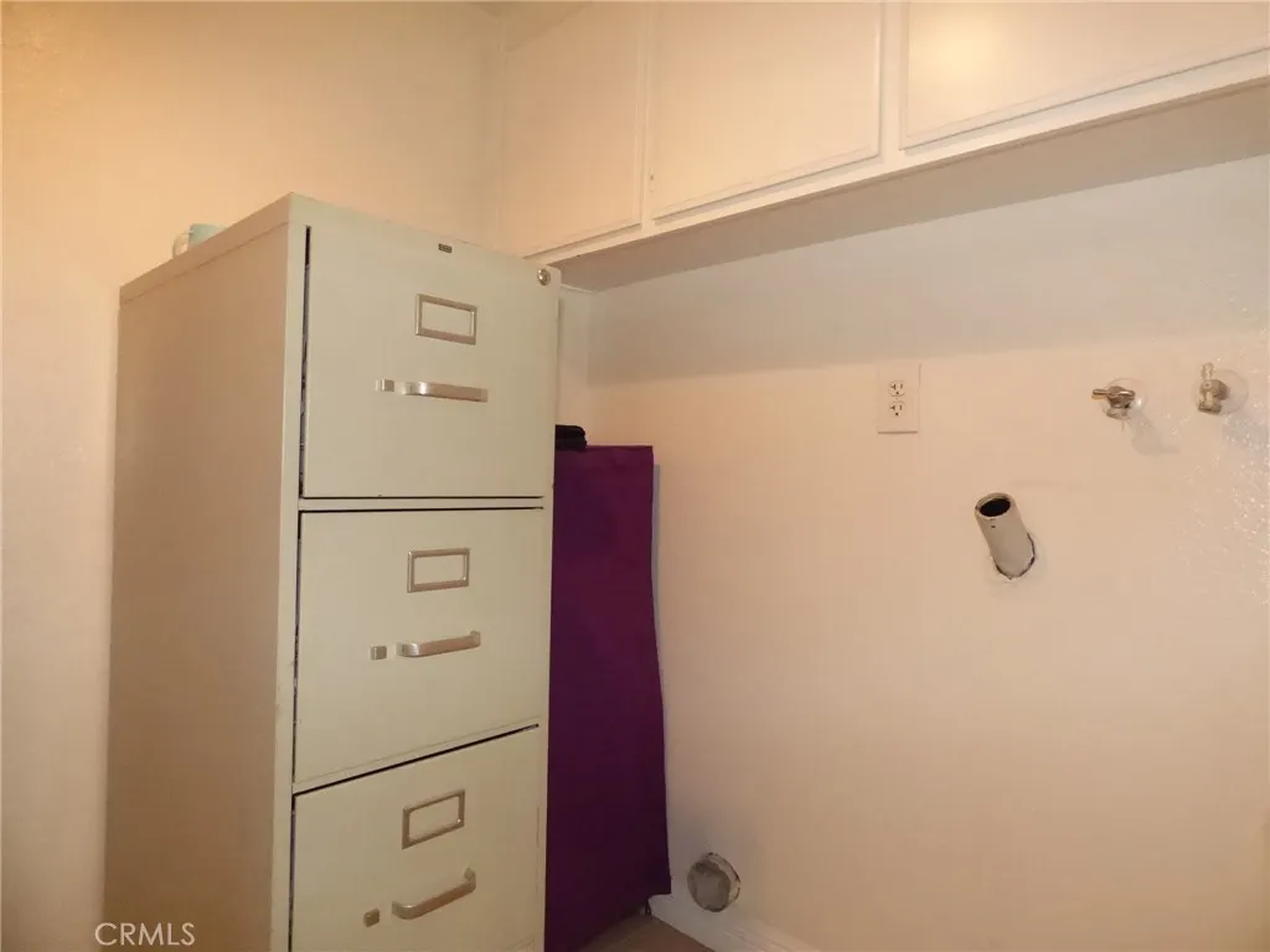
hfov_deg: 81.7
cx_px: 635
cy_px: 476
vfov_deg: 66.0
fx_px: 734
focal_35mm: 20
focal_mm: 3.58
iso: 1600
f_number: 2.8
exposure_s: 1/60
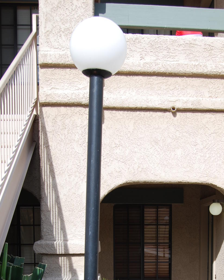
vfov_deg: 29.8
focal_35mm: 60
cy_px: 266
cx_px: 158
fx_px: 497
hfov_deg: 25.2
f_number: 7.1
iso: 100
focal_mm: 22
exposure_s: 1/200
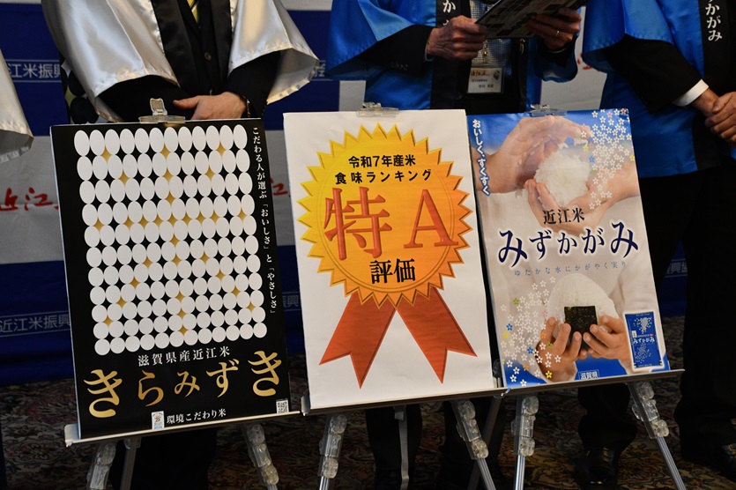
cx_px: 368
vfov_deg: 17.5
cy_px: 245
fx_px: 1594
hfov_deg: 26.0
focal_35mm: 78
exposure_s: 1/125
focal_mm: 52
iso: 2500
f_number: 4.8
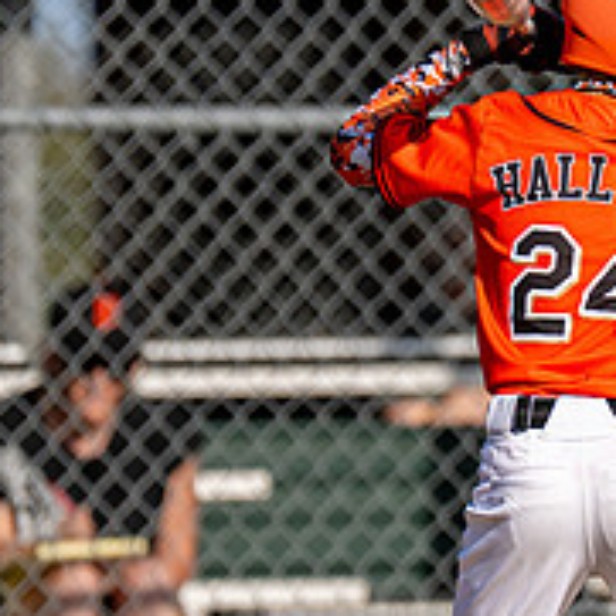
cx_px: 668
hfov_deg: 1.6
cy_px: 355
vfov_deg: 1.6
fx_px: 21462
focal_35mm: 1066
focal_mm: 200
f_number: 2.8
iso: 100
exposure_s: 1/2500
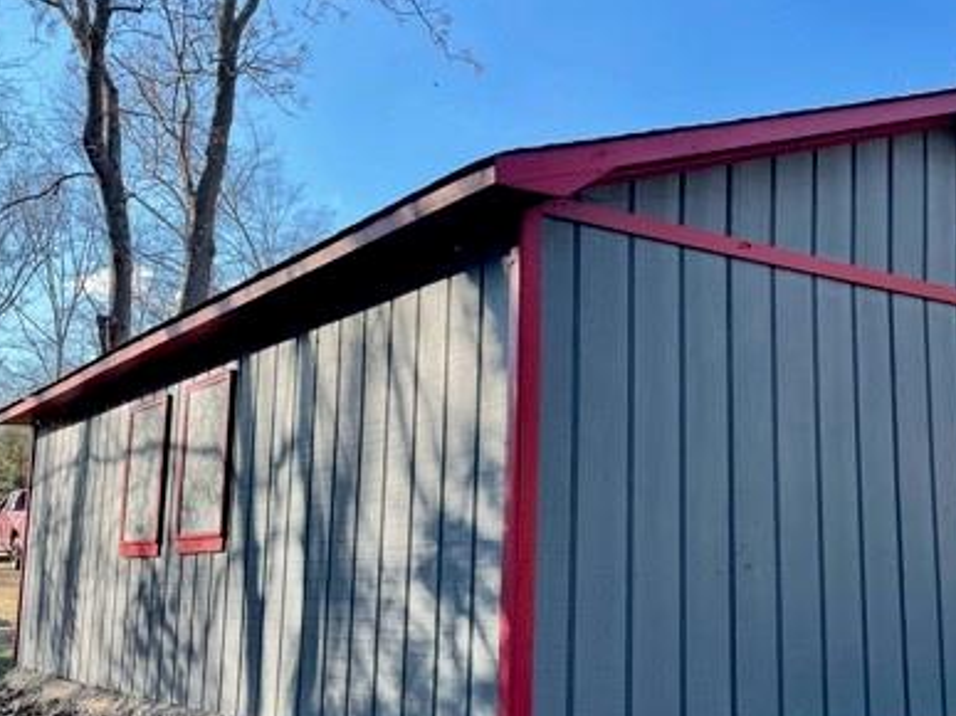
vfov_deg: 33.6
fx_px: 1187
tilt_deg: +9.7
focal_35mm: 43
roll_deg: +0.9
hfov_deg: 42.6
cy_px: 383
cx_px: 711
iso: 32
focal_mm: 4.2
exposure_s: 1/1114
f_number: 1.6
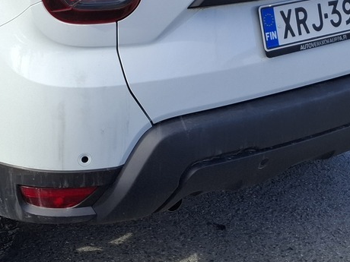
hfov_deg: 26.8
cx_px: 102
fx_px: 728
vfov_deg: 19.9
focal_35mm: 72
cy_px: 3
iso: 50
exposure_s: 1/1339
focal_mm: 5.54
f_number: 1.8
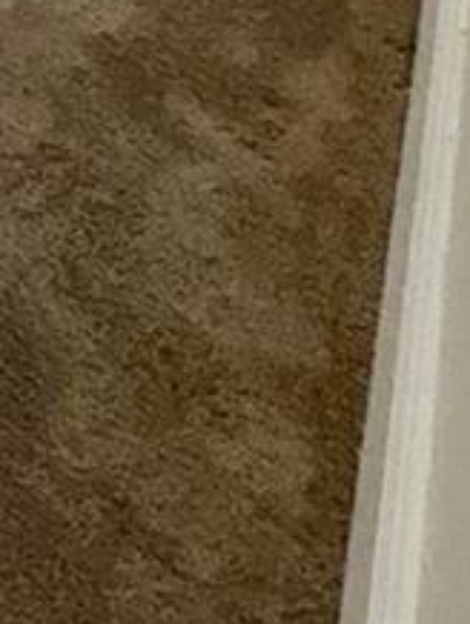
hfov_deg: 12.7
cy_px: -655
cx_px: -774
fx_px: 1391
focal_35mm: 77
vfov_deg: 17.4
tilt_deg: -25.1
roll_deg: -4.1
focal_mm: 2.22
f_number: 2.2
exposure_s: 1/120
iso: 160
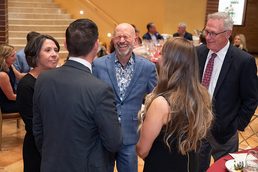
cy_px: 86
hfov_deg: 39.6
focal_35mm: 50
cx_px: 129
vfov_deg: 27.0
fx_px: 358
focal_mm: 50
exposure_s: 1/125
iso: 8000
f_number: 2.8
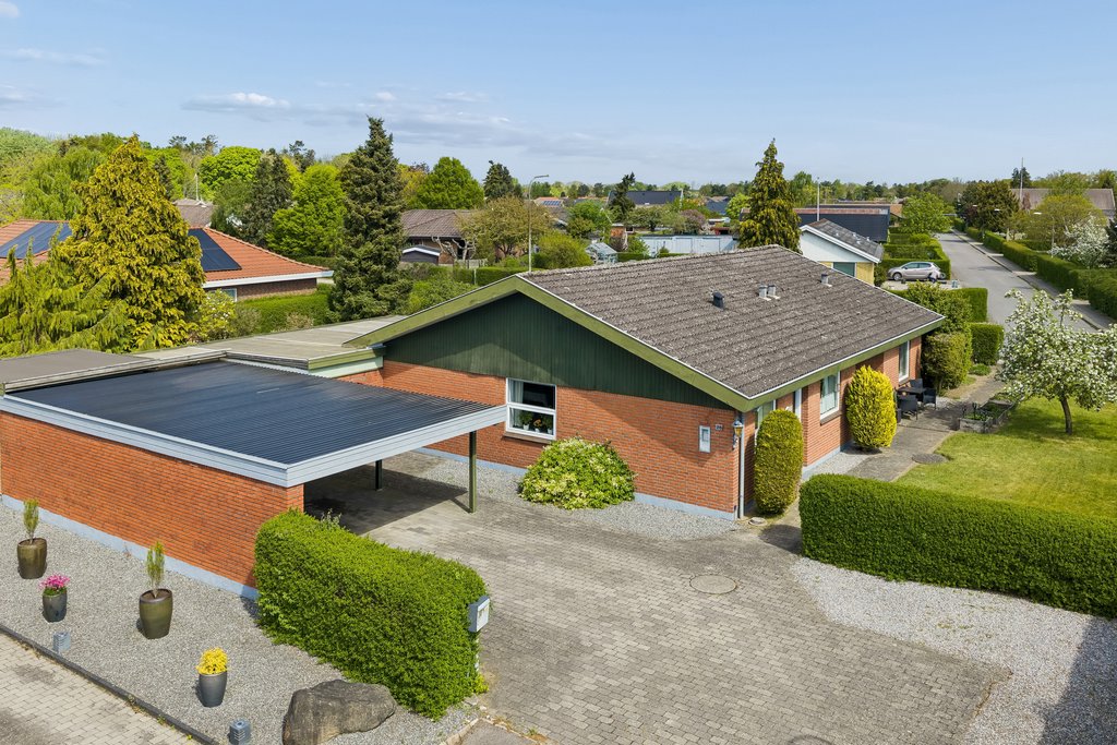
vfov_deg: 46.4
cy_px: 372
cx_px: 558
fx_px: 869
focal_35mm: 28
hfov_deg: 65.5
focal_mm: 14.4
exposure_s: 1/1250
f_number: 2.8
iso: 160
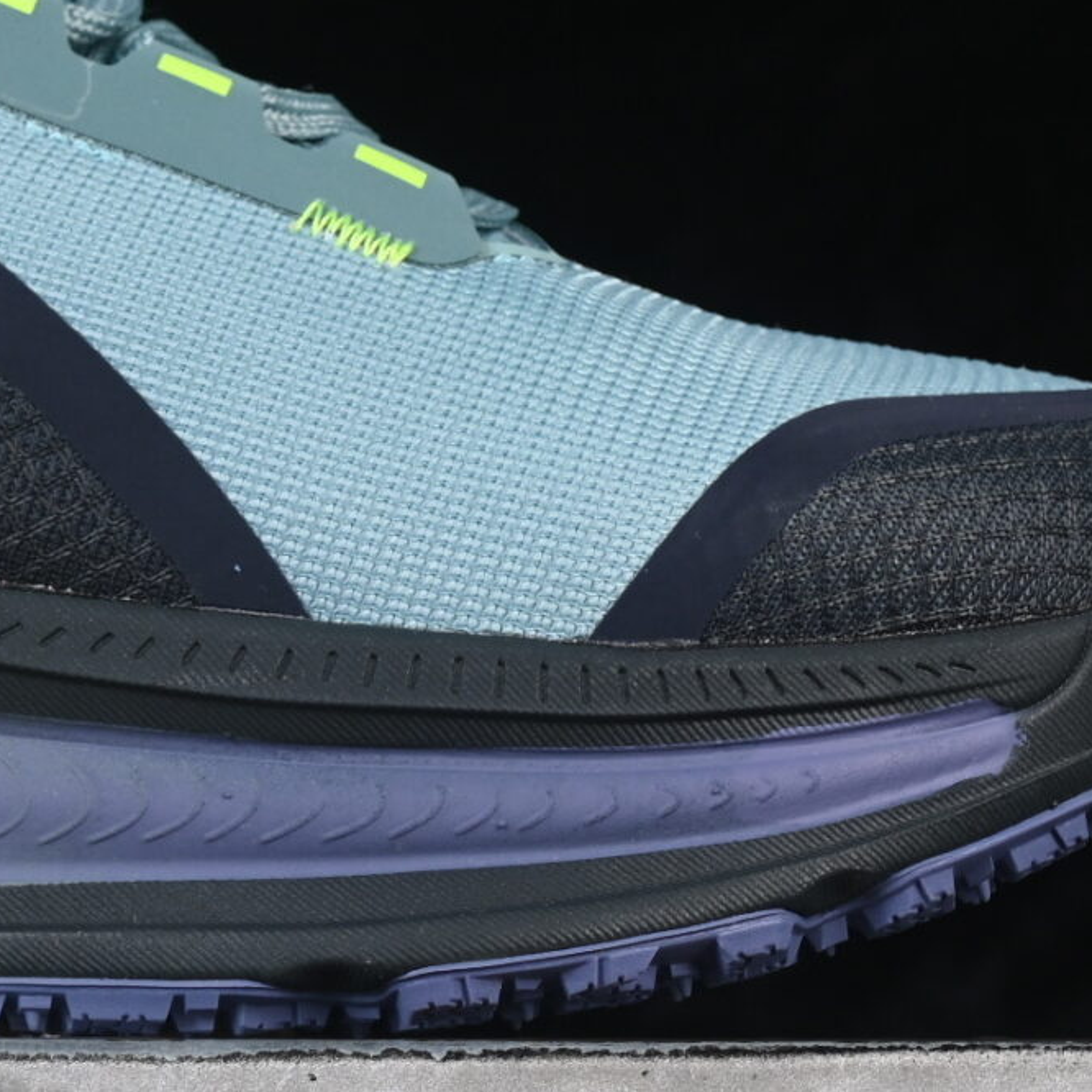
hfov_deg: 7.1
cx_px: -228
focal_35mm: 245
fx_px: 8744
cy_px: 171
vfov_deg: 7.1
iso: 160
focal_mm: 50
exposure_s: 1/80
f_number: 8
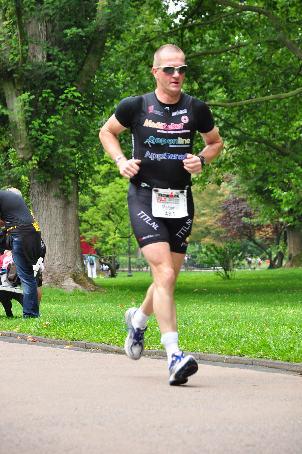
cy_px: 227
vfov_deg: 13.7
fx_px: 1892
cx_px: 151
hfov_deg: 9.1
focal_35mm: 150
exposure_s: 1/200
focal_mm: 100
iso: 500
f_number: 5.6
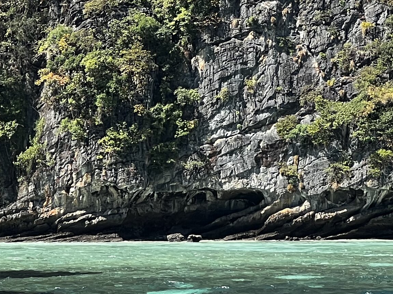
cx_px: 289
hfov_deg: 7.4
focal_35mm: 267
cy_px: -37
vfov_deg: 5.5
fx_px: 3031
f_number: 2.8
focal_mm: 9
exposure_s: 1/232
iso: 32
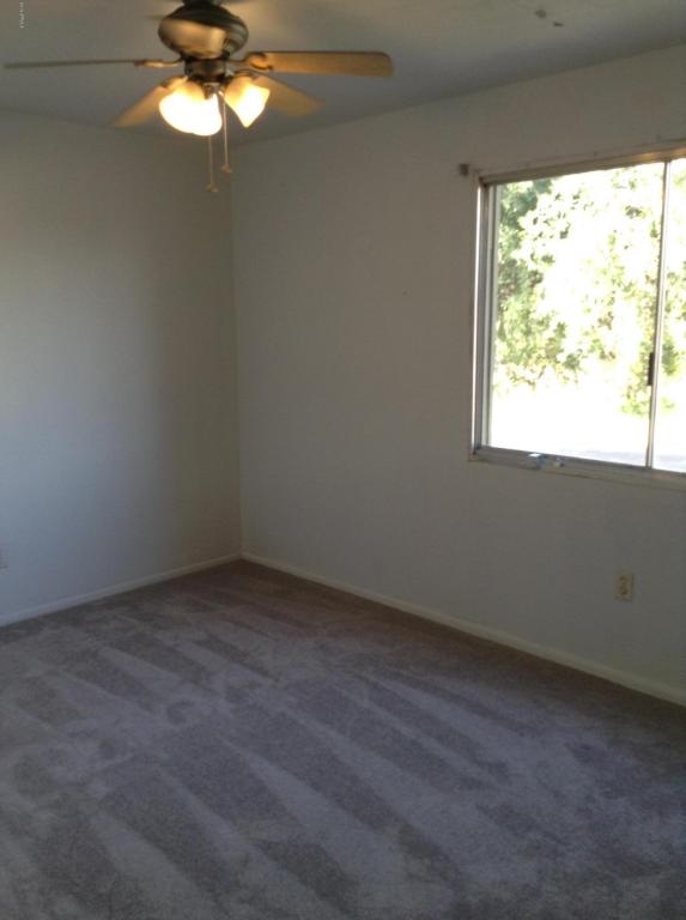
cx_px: 343
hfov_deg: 42.8
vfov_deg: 55.4
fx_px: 875
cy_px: 460
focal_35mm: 33
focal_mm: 3.3
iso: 32
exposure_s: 1/40
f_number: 2.4
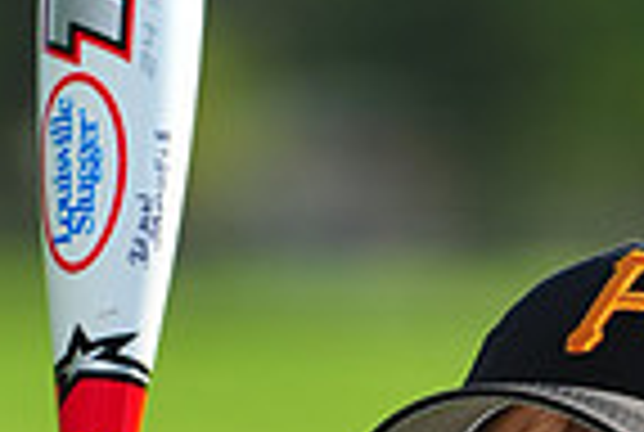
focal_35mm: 809
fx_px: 14502
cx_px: 563
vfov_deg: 1.7
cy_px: 720
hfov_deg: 2.5
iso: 200
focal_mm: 200
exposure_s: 1/1250
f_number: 4
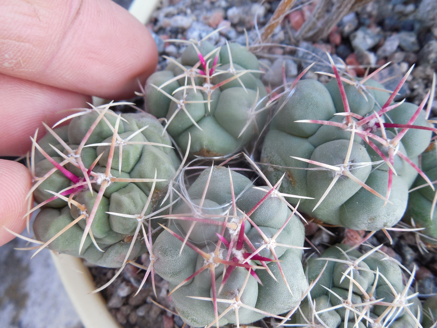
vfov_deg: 45.4
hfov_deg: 58.4
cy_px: 164
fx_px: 391
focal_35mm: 31
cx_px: 218
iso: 140
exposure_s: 1/30
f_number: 3.6
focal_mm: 5.6
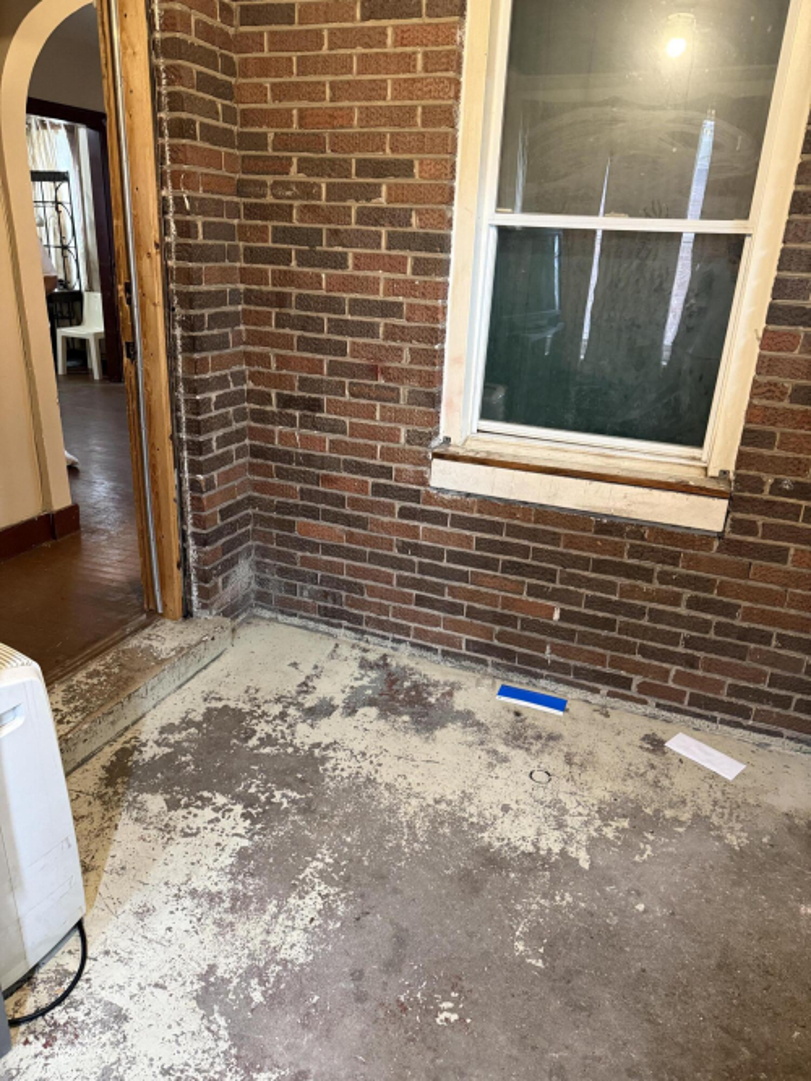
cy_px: 540
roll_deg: -2.9
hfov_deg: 56.8
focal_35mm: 24
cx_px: 406
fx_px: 750
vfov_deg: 71.6
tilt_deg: -20.8
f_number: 1.78
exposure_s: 1/60
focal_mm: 6.76
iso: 500
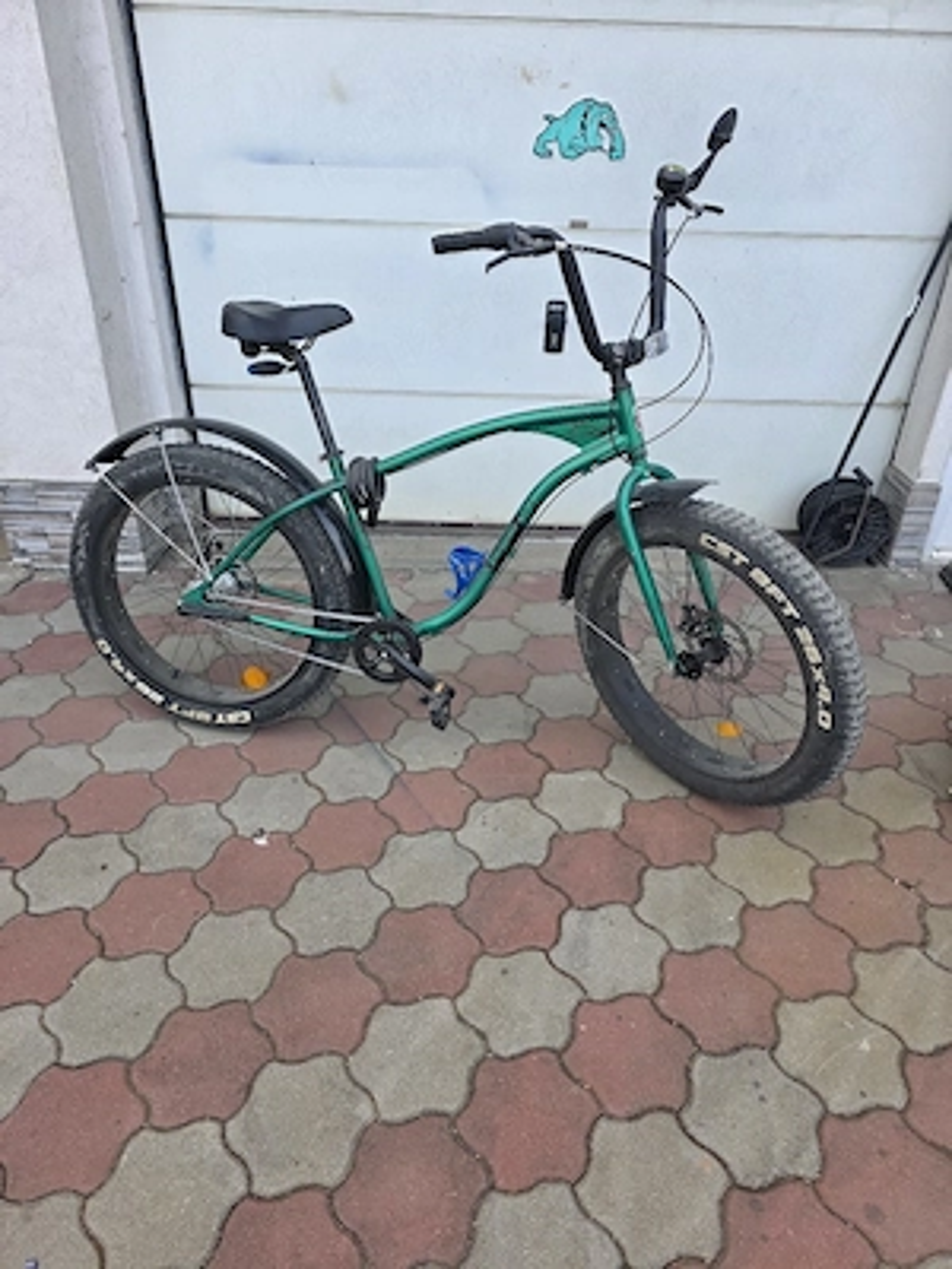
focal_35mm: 23
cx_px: 476
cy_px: 634
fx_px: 843
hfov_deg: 58.9
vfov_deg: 73.9
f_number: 1.7
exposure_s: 1/370
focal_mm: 6.3
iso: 50
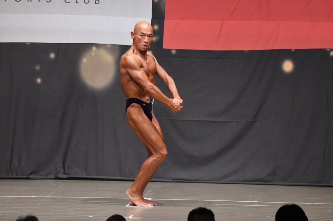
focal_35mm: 217
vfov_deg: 6.3
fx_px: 2006
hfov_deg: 9.5
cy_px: 110
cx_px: 166
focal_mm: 145
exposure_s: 1/400
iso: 6400
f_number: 5.6
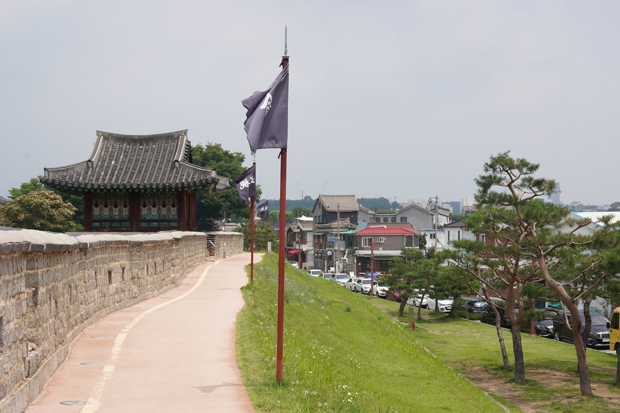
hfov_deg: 34.5
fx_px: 999
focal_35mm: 58
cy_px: 283
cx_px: 296
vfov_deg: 23.3
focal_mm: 35
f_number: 16
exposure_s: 1/60
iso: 100
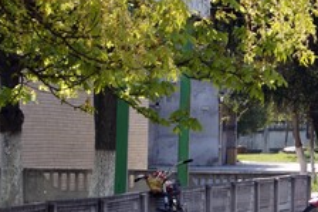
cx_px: 352
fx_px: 2065
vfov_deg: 5.8
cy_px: 255
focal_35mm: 234
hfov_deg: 8.7
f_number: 8
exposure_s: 1/100
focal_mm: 50
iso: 100
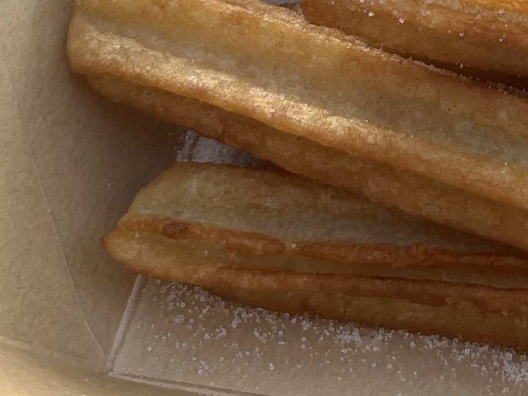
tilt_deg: -49.0
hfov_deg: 16.3
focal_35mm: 118
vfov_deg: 11.7
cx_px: 535
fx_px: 1800
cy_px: -293
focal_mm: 5.1
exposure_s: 1/209
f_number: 1.6
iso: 40
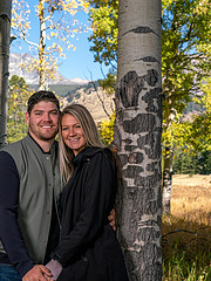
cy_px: 212
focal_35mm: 63
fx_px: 512
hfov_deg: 23.1
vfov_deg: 30.2
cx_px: 55
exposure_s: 1/1000
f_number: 4.5
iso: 160
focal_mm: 35
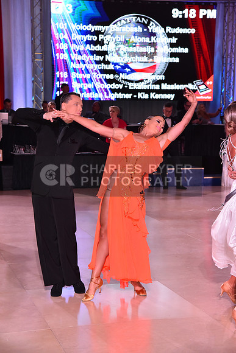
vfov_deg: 27.0
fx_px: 737
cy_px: 176
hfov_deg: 18.2
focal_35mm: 75
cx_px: 118
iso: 2500
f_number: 7.1
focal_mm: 75
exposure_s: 1/320
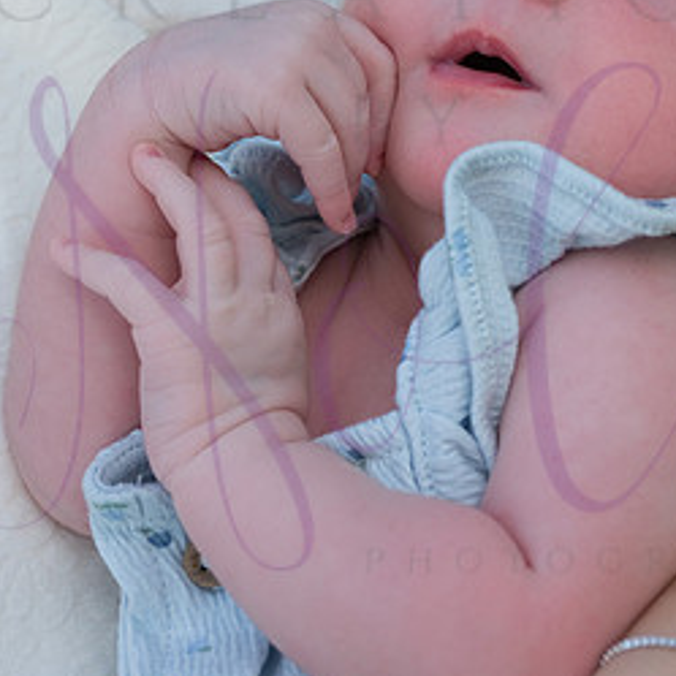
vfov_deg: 9.9
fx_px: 3889
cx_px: 456
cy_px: 114
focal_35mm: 176
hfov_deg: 9.9
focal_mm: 89
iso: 400
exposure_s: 1/320
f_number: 7.1
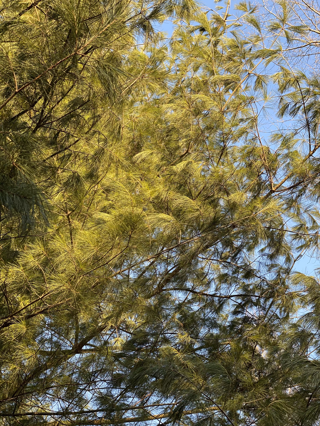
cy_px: 213
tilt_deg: +59.7
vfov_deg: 36.8
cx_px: 160
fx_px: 641
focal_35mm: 52
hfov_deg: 28.0
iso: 25
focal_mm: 6
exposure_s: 1/122
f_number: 2
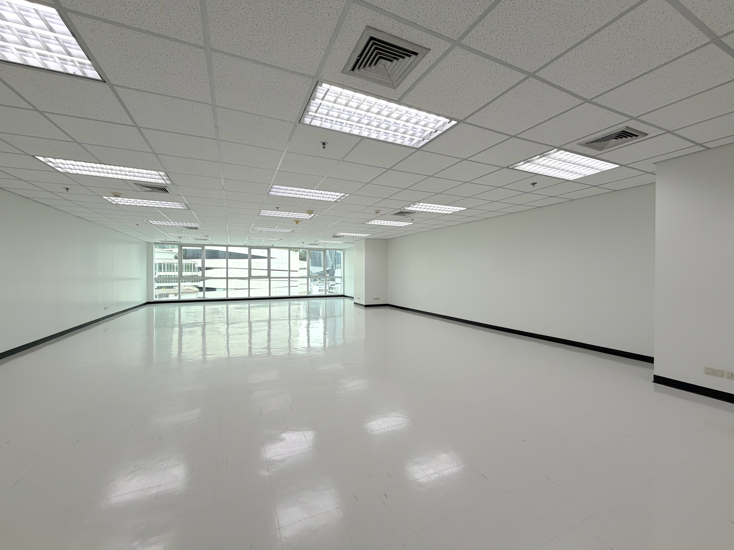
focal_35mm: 14
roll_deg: +0.6
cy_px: 275
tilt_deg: -0.4
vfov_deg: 85.7
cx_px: 367
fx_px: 297
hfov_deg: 102.1
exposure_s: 1/100
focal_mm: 2.22
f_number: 2.2
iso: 32
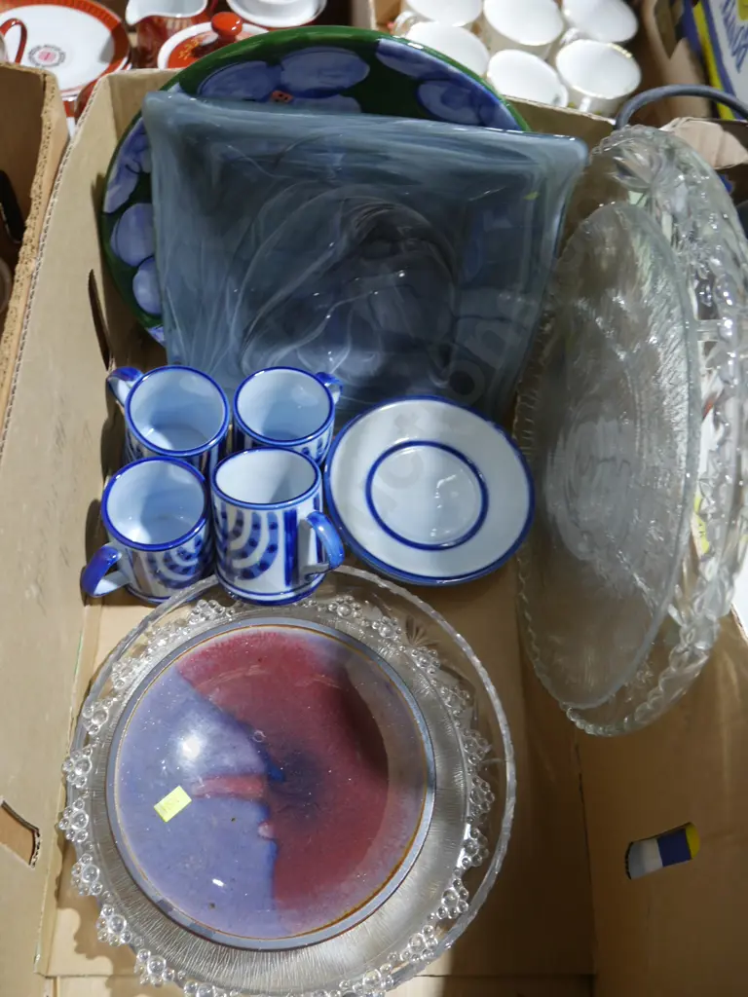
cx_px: 374
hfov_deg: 46.8
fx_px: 864
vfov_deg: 60.0
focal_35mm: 30
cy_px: 498
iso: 400
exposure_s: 1/60
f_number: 3.6
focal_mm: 15
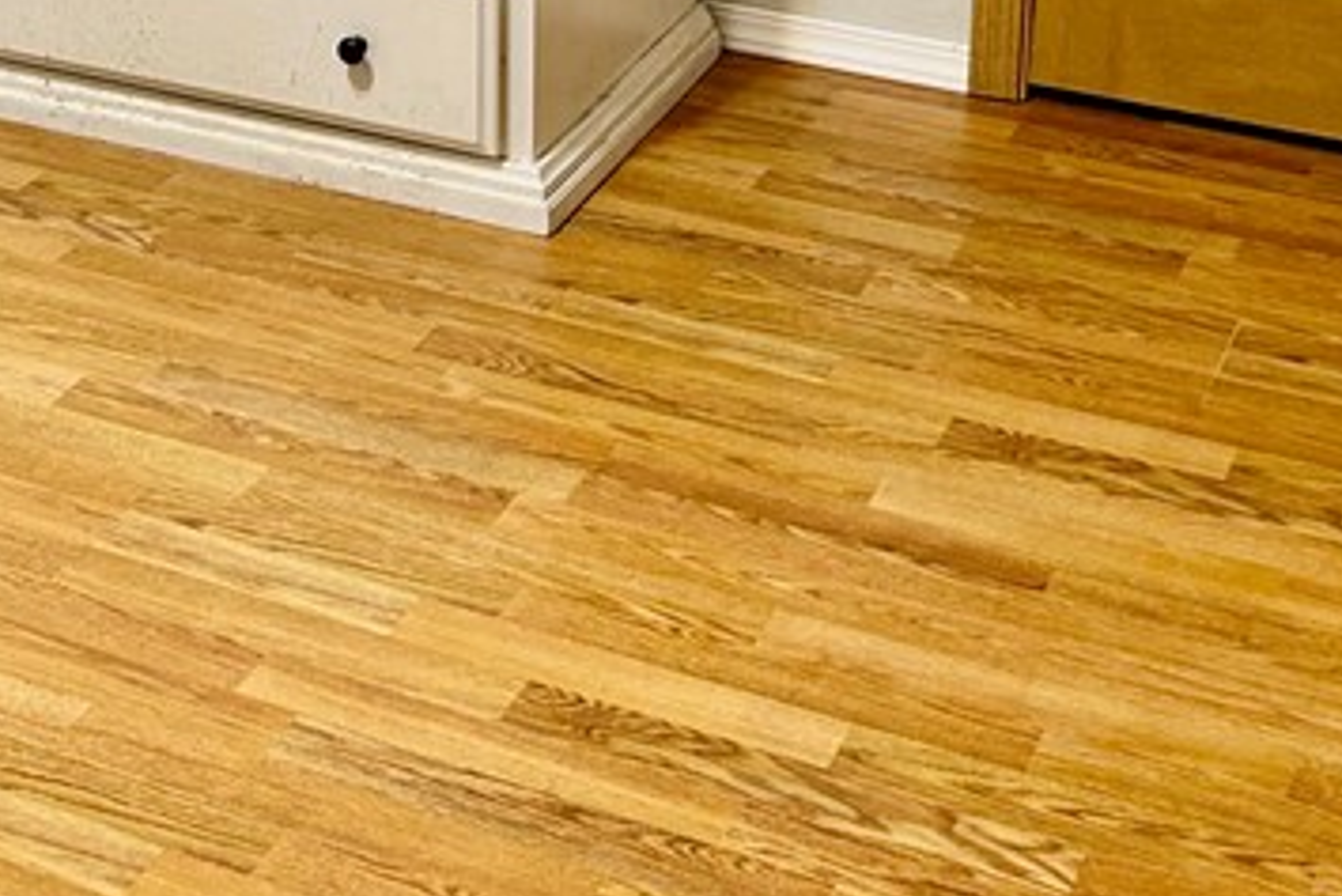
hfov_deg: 25.3
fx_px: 2909
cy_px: -348
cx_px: 166
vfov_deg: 16.3
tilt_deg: -14.4
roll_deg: +1.2
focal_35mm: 78
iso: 100
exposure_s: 1/60
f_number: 1.5
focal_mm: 5.7
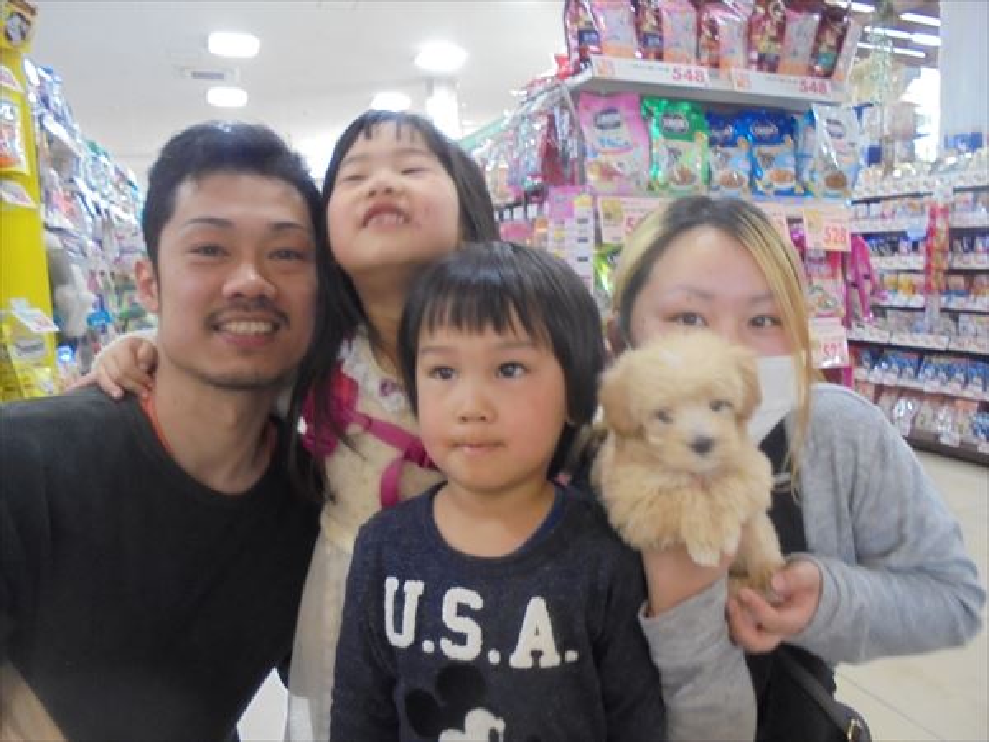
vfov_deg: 53.1
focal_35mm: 26
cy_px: 371
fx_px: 743
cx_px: 494
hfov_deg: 67.3
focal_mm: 4.6
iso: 400
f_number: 3.5
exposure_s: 1/25
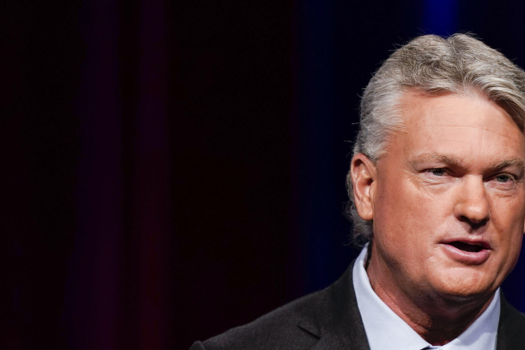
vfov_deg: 1.9
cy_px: 317
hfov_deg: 2.8
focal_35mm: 740
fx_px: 10792
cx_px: 434
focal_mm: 400
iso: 1250
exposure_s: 1/250
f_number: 2.8
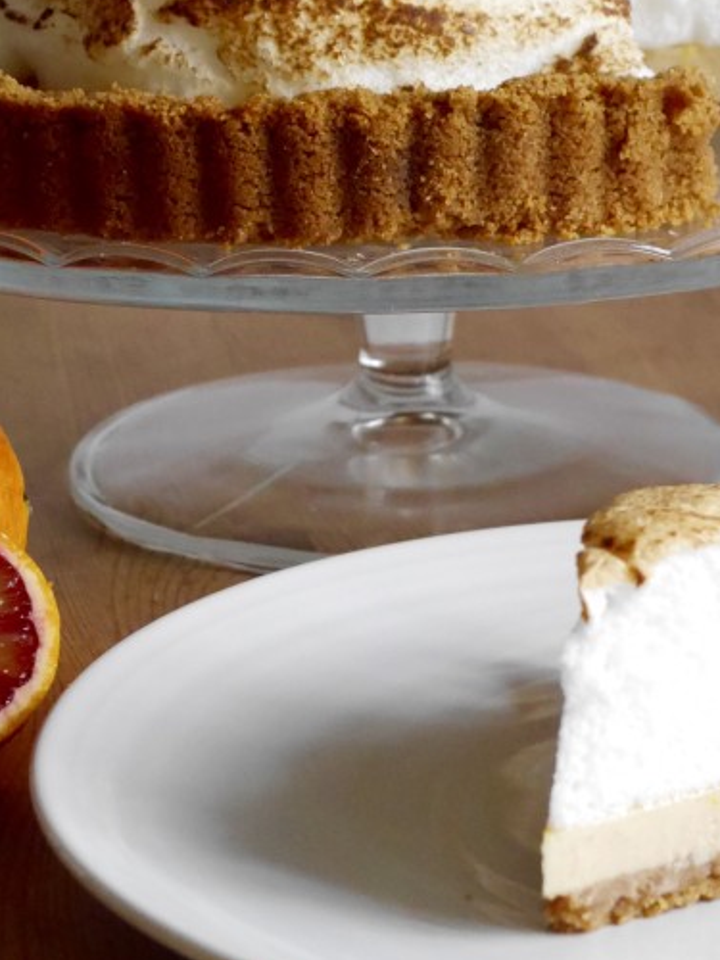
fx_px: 3522
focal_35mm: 127
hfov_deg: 11.7
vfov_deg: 15.5
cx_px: 398
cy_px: 311
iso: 2500
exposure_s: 1/60
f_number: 5.6
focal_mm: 31
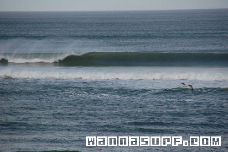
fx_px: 1898
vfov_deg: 4.6
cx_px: 114
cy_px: 76
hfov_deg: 6.9
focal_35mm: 300
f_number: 6.3
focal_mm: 200
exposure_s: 1/800
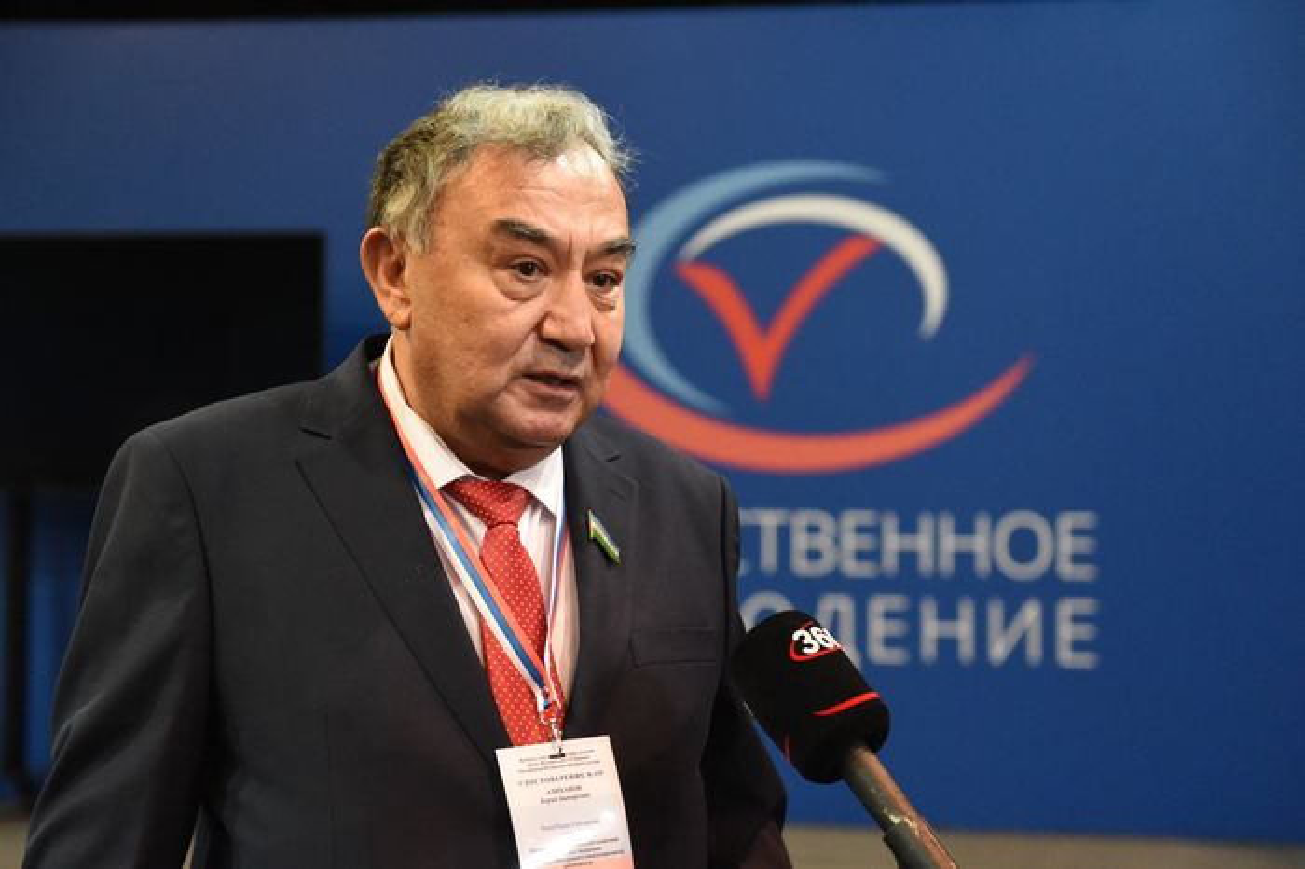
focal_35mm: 62
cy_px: 434
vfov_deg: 21.9
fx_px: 2246
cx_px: 652
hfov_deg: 32.4
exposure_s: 1/800
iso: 12800
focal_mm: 62
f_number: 4
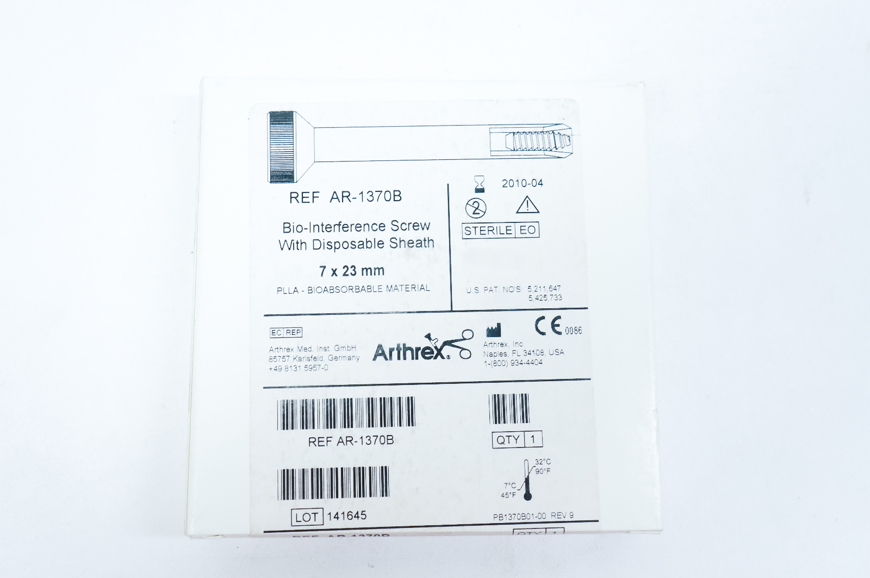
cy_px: 289
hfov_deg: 46.4
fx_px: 1014
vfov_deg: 31.8
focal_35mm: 42
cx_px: 435
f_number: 7.1
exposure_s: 1/50
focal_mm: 28
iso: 400
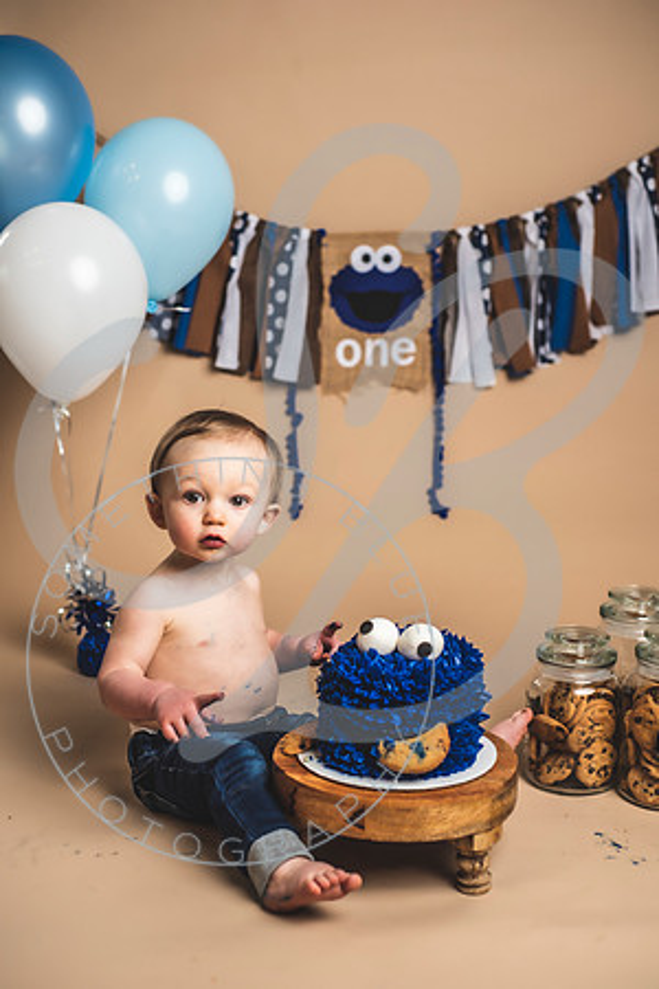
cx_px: 330
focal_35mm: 50
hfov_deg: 27.0
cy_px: 494
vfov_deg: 39.6
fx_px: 1373
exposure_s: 1/125
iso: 200
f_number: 2.8
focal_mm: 50
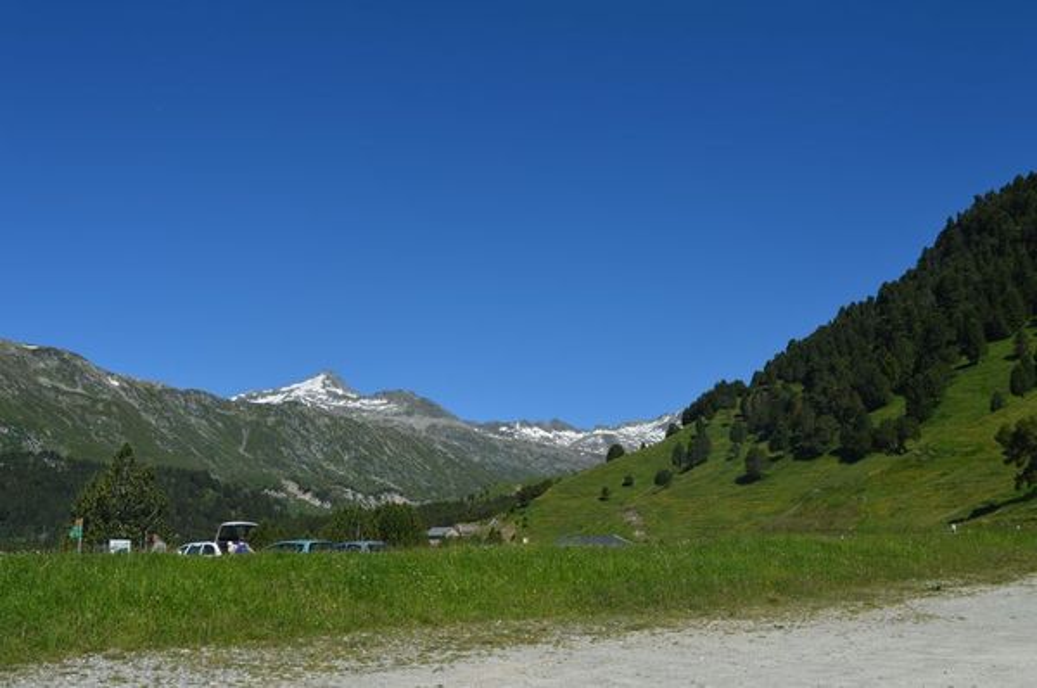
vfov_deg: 36.8
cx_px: 518
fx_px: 1035
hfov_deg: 53.2
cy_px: 344
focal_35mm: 36
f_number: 9
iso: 100
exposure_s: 1/320
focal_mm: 24
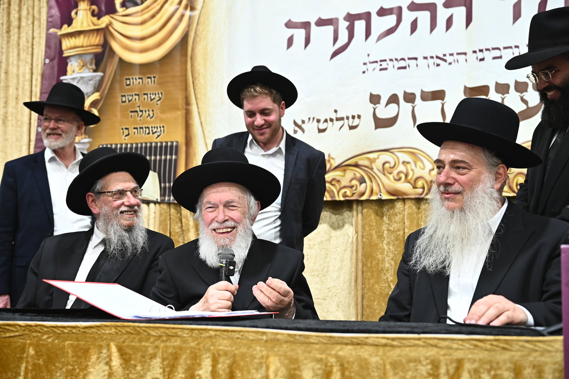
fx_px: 759
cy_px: 190
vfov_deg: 28.1
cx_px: 284
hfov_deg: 41.1
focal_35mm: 48
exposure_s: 1/200
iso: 1600
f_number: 3.5
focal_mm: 48
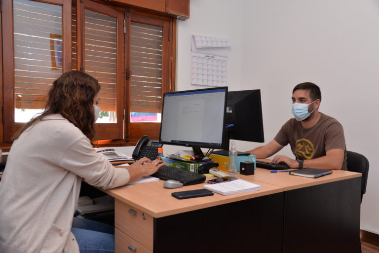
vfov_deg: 41.2
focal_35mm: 32
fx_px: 337
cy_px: 126
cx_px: 190
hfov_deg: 58.7
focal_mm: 32
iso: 800
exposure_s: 1/160
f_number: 5.6
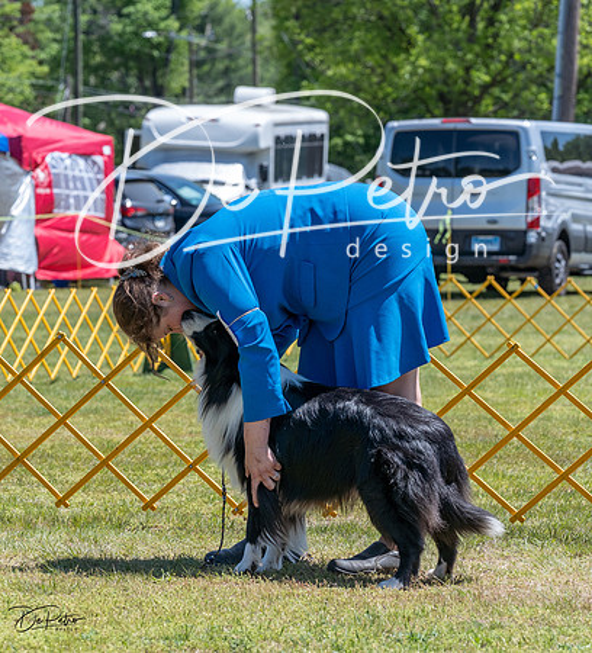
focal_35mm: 200
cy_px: 334
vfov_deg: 9.2
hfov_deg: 8.3
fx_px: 4072
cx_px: 287
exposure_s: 1/1600
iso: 800
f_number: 7.1
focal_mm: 133
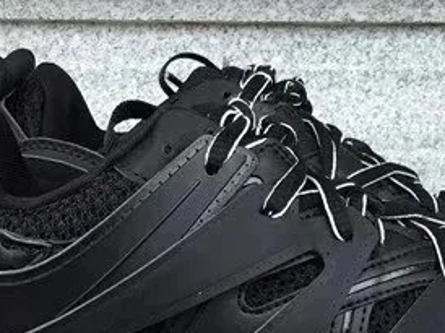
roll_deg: +0.0
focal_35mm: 102
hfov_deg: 19.2
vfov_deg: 13.9
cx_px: 304
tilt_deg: -19.0
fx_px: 1310
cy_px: 444
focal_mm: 3.3
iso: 25
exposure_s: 1/247
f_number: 2.4
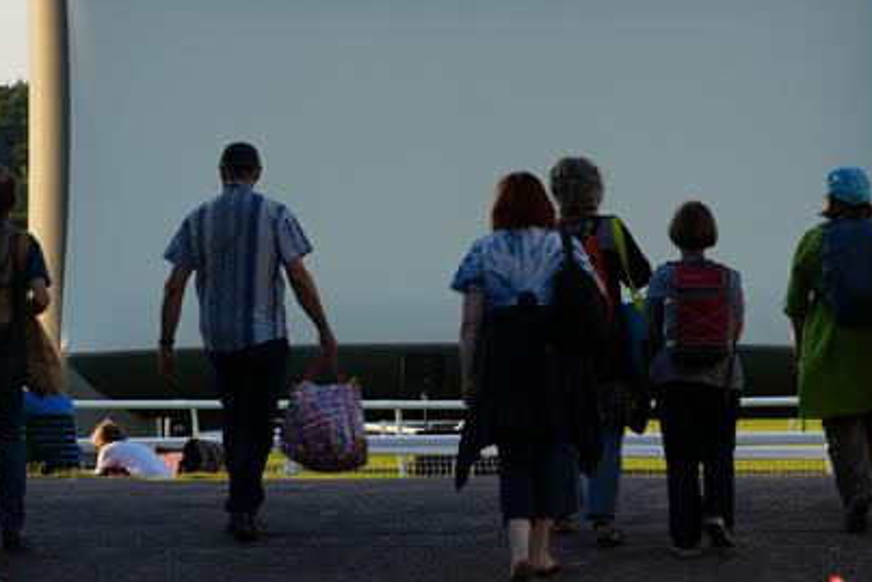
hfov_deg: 9.3
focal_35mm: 221
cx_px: 446
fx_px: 5355
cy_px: 141
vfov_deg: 6.2
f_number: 6.3
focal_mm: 66
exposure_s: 1/160
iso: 100
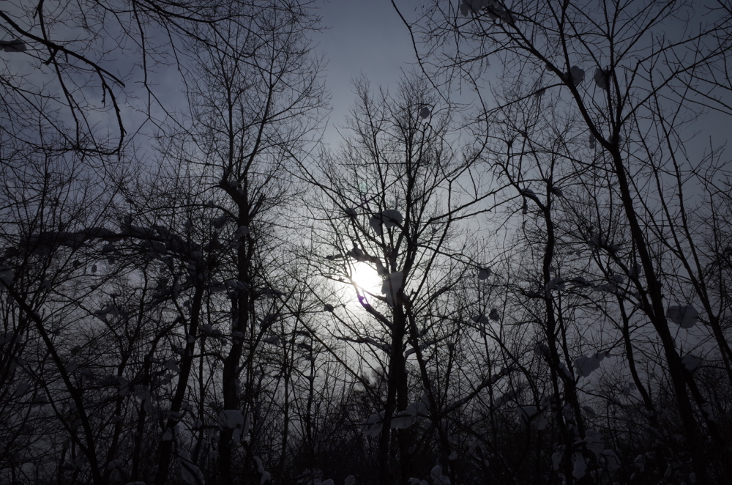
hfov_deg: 65.6
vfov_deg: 46.2
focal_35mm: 28
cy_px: 242
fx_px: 568
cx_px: 366
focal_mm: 18.3
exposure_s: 1/640
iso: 100
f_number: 14
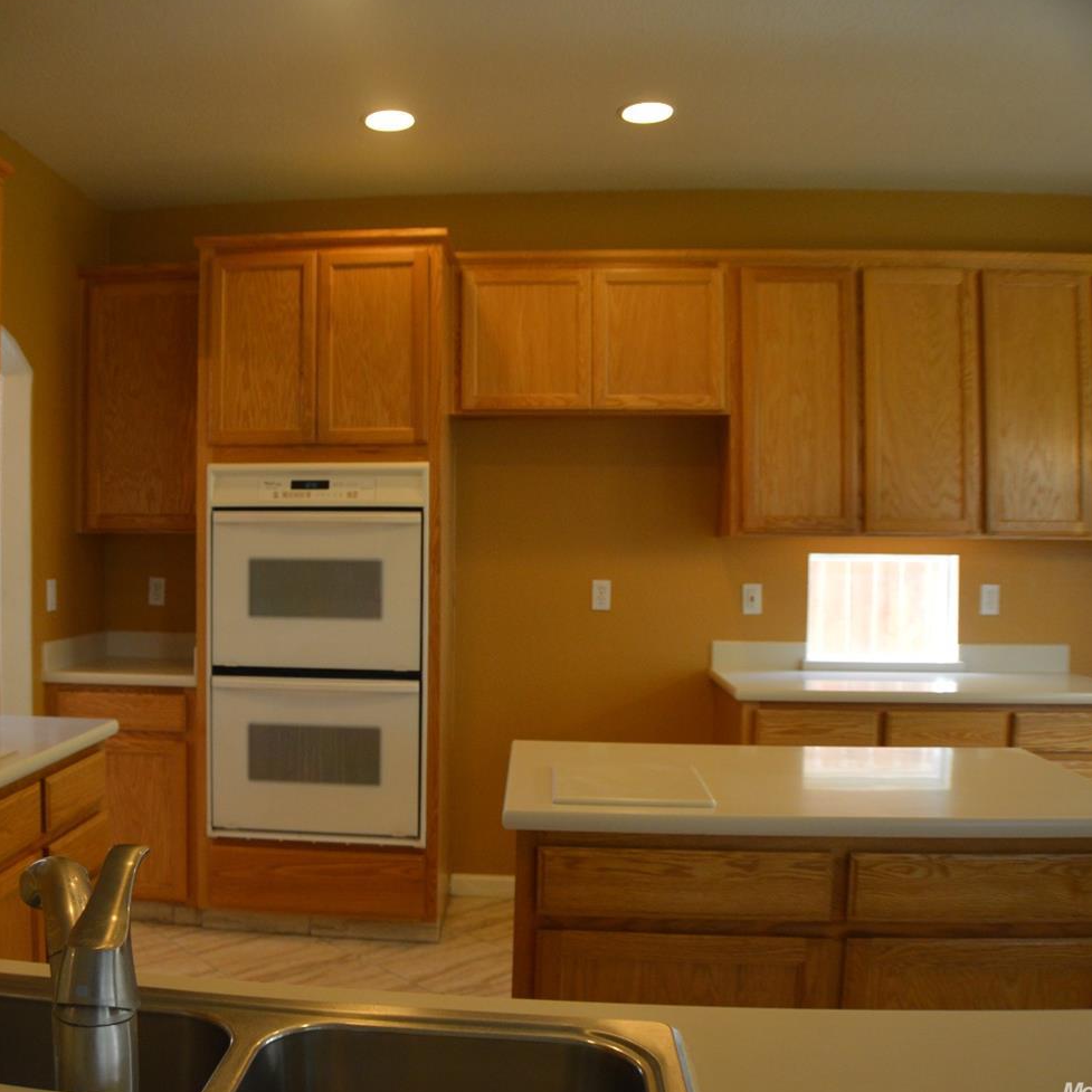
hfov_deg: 38.6
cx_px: 335
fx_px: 1535
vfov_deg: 39.2
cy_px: 547
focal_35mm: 43
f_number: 3.5
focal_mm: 22
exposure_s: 1/60
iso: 500
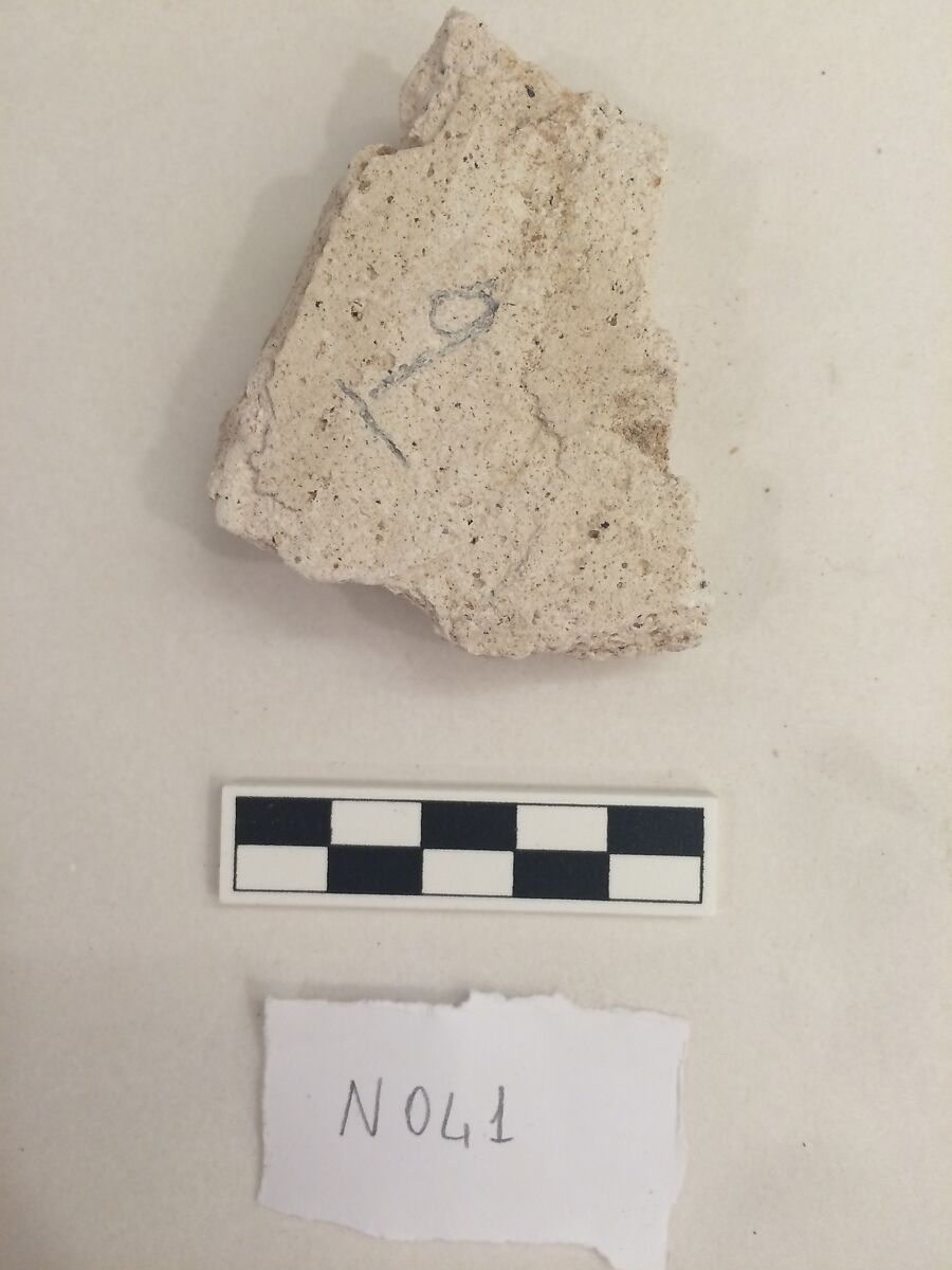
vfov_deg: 61.7
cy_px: 635
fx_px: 1063
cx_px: 476
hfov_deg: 48.2
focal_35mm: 29
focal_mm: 4.15
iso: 80
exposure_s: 1/30
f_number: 2.2
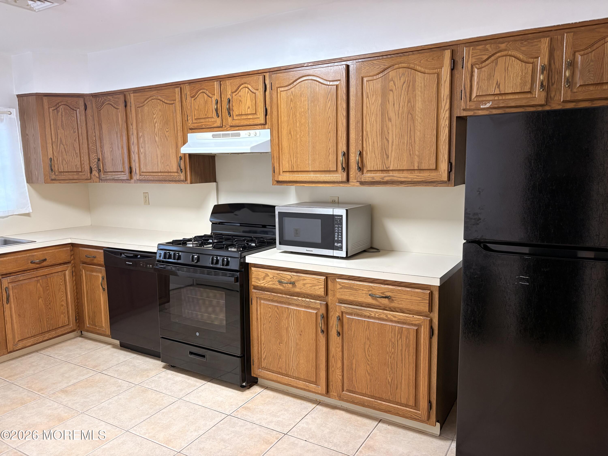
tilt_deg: -6.2
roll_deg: +1.4
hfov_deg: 67.3
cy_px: 228
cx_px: 304
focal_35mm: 26
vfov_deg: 53.1
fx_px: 457
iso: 160
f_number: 1.6
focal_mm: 5.96
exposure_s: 1/60
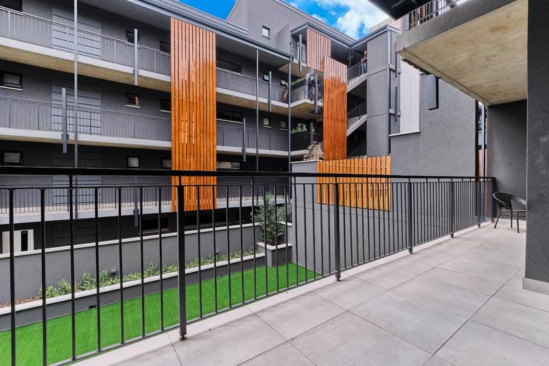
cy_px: 183
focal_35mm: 15
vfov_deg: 77.3
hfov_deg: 100.4
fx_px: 229
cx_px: 274
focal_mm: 10
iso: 800
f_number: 8
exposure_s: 1/500
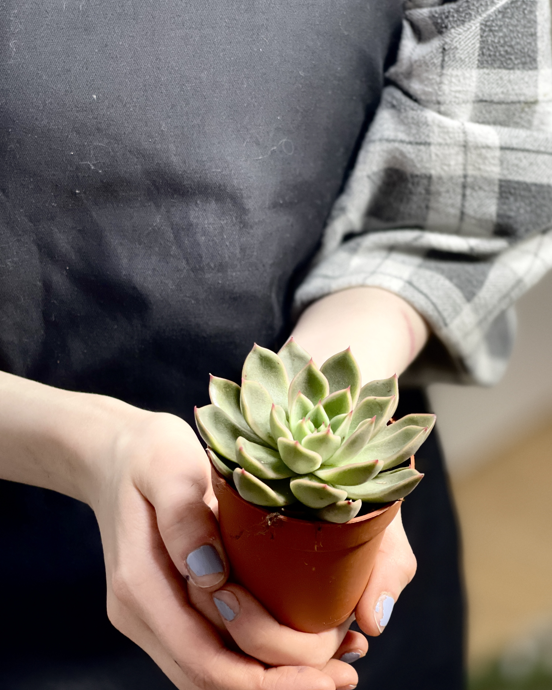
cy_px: 362
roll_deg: -1.9
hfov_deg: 22.8
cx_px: 276
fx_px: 1368
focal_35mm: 67
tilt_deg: -27.1
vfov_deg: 28.3
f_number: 2.2
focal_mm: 7.5
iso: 200
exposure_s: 1/100
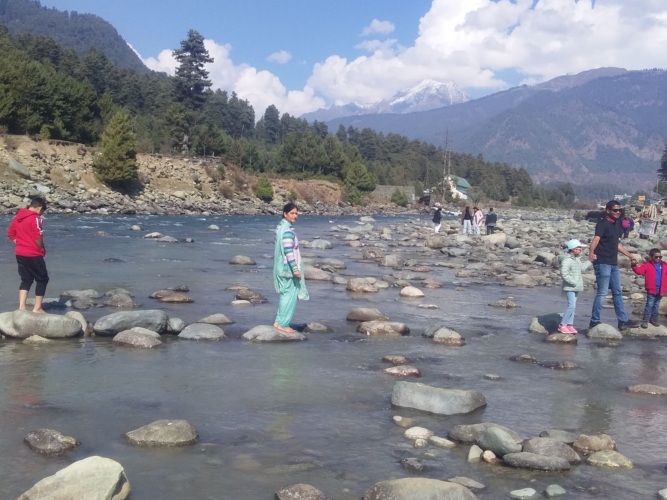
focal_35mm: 31
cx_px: 334
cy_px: 250
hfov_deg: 58.4
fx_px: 597
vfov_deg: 45.4
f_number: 2.2
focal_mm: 3.3
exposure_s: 1/1457
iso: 40
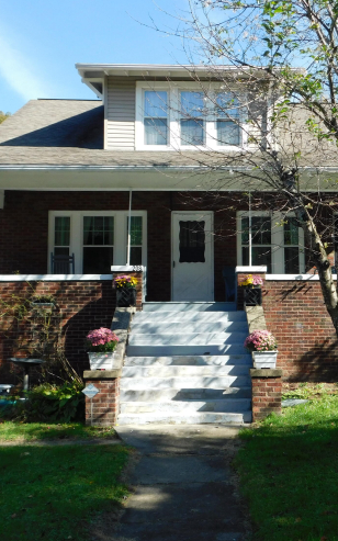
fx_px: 634
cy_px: 268
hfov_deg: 29.5
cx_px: 239
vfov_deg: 46.2
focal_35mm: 43
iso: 125
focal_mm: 5.3
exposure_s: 1/500
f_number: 3.2
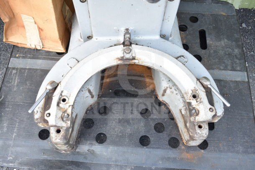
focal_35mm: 34
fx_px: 244
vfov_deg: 38.4
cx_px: 128
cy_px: 85
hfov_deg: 55.1
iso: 100
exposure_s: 1/50
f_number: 3.8
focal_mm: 23
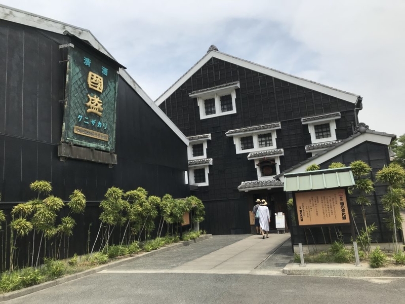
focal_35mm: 28
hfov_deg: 63.4
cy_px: 152
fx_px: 328
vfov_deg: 49.7
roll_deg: +4.6
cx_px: 202
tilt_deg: +8.9
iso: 20
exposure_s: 1/2457
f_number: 1.8
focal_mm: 3.99
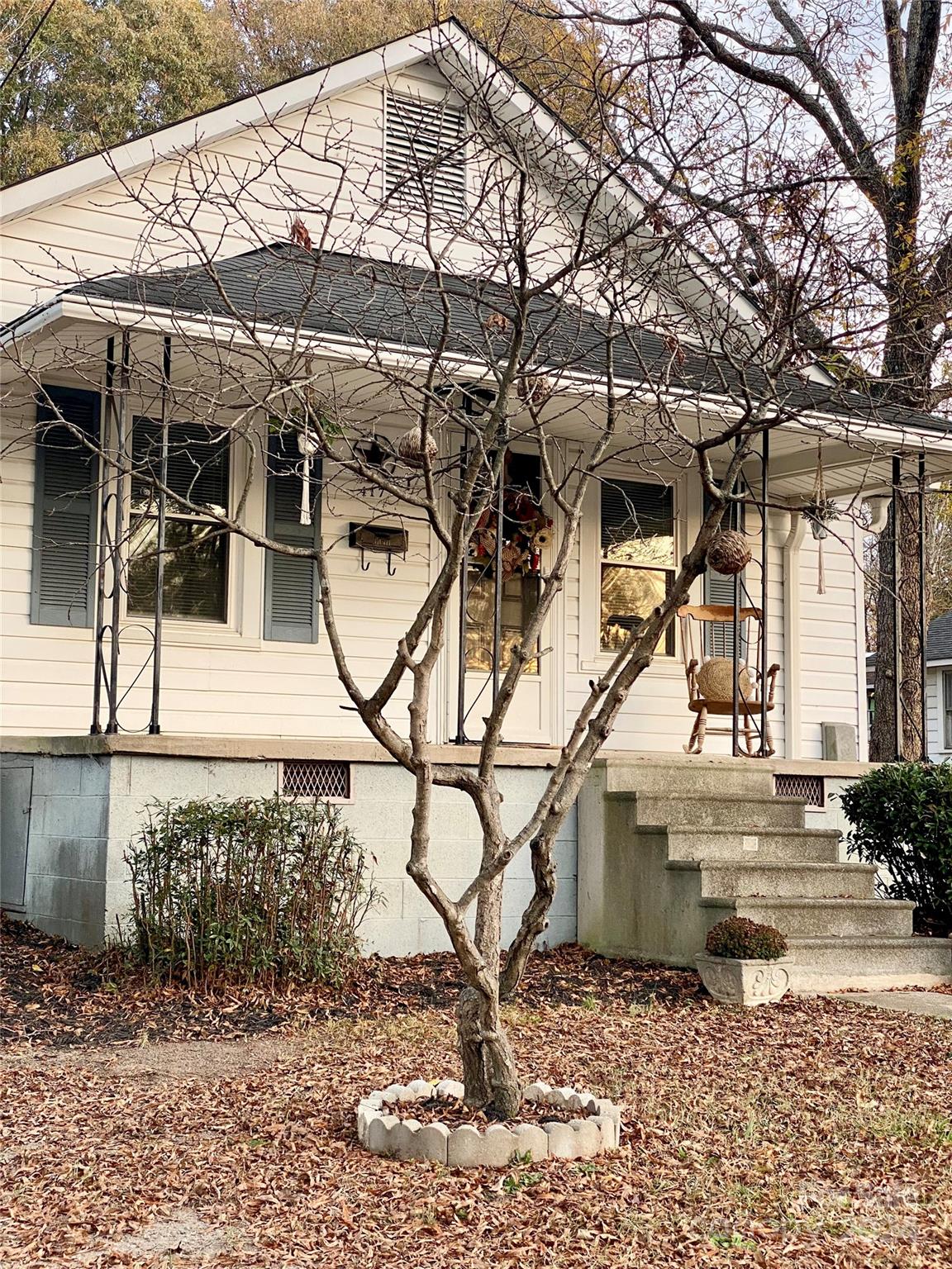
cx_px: 476
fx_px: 1907
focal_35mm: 52
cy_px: 634
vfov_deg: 36.8
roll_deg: -1.2
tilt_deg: +7.3
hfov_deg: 28.0
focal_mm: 6
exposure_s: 1/122
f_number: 2
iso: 40
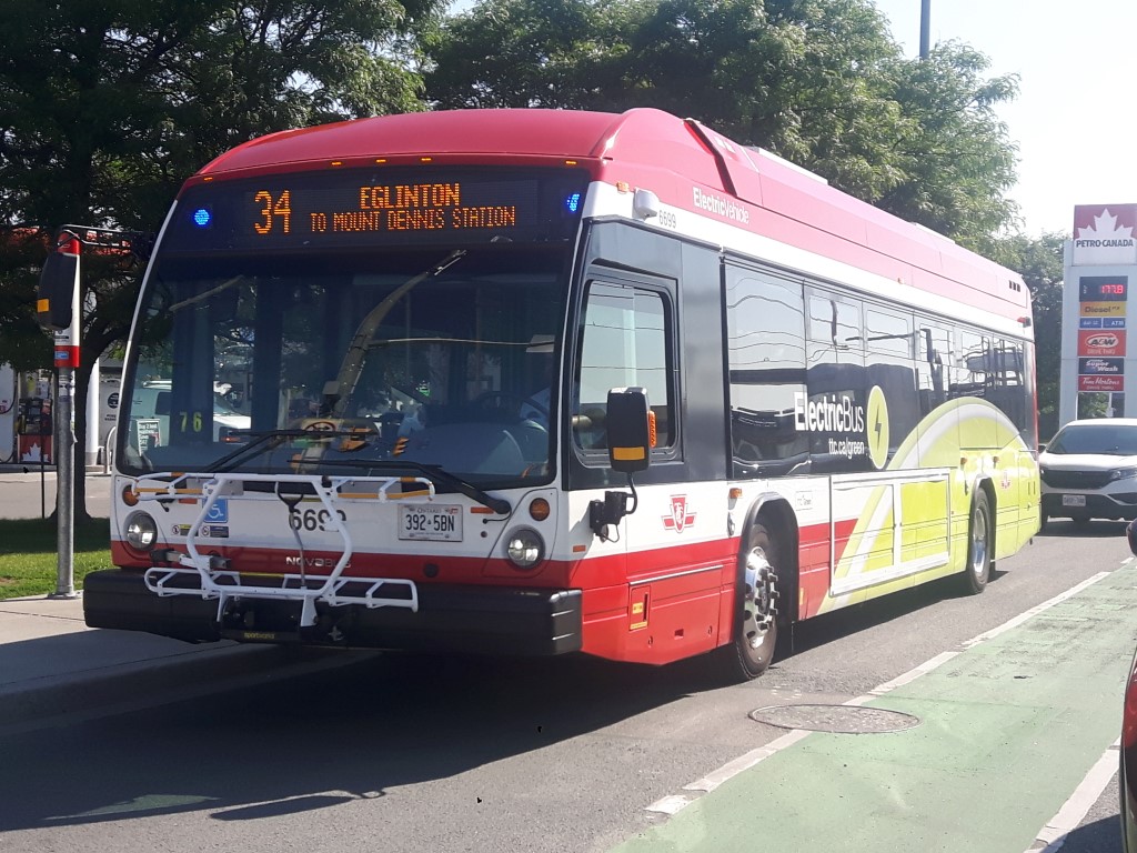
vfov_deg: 45.4
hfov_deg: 58.4
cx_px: 568
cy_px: 426
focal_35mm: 31
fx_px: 1018
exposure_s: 1/858
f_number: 1.9
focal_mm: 3.7
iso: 40
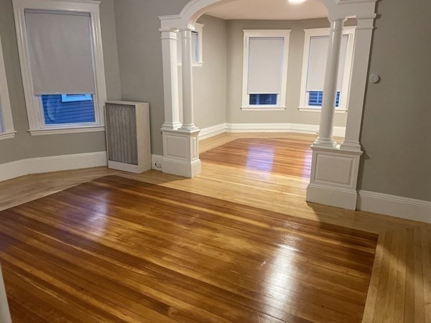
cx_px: 216
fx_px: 324
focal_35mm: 26
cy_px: 162
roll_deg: -0.6
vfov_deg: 53.1
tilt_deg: -14.1
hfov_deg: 67.3
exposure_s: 1/60
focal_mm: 4.2
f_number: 1.6
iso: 500
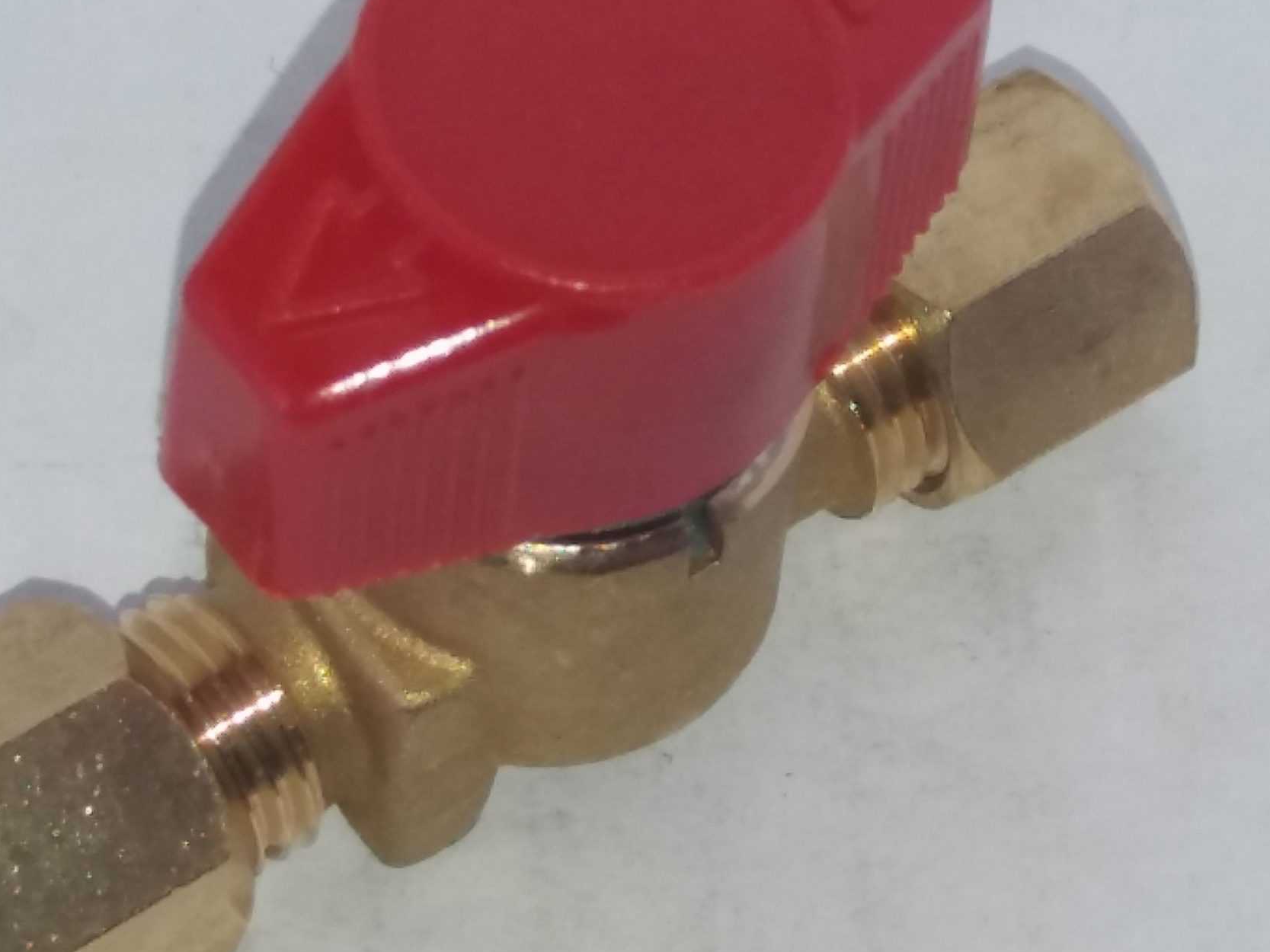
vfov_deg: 33.6
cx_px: 495
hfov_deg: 43.6
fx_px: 1577
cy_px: 444
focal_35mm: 43
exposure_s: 1/173
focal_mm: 3.7
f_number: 1.9
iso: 64
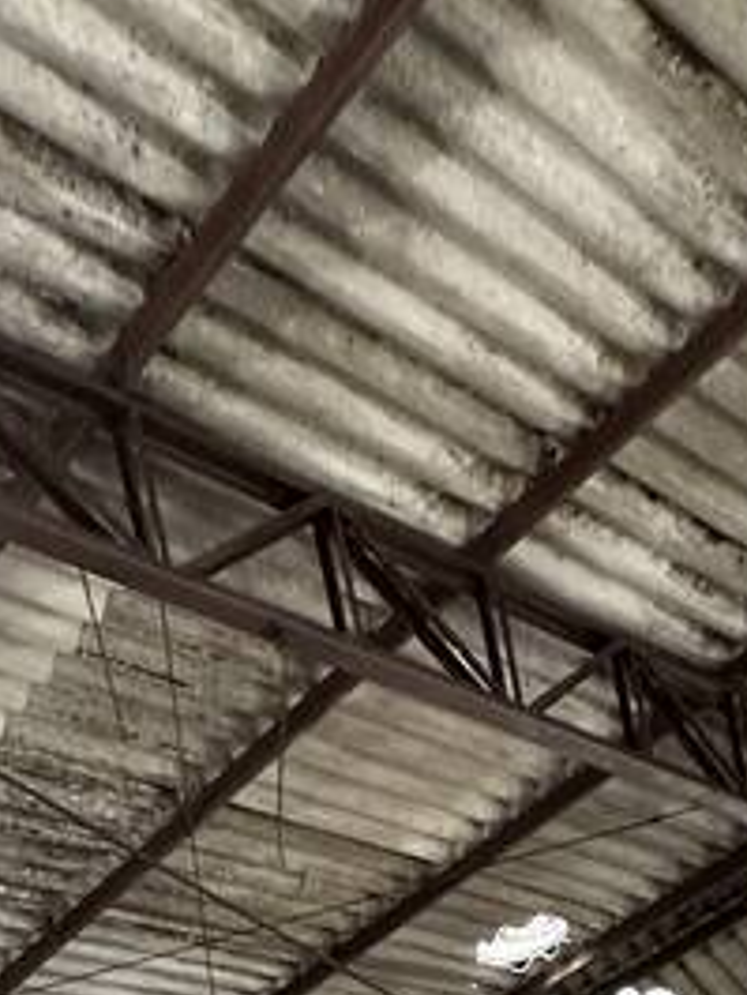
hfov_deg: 25.7
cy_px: 1964
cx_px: 342
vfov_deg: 19.6
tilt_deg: +1.3
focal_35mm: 57
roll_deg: +0.2
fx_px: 1639
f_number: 2.2
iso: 320
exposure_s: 1/61
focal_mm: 2.22
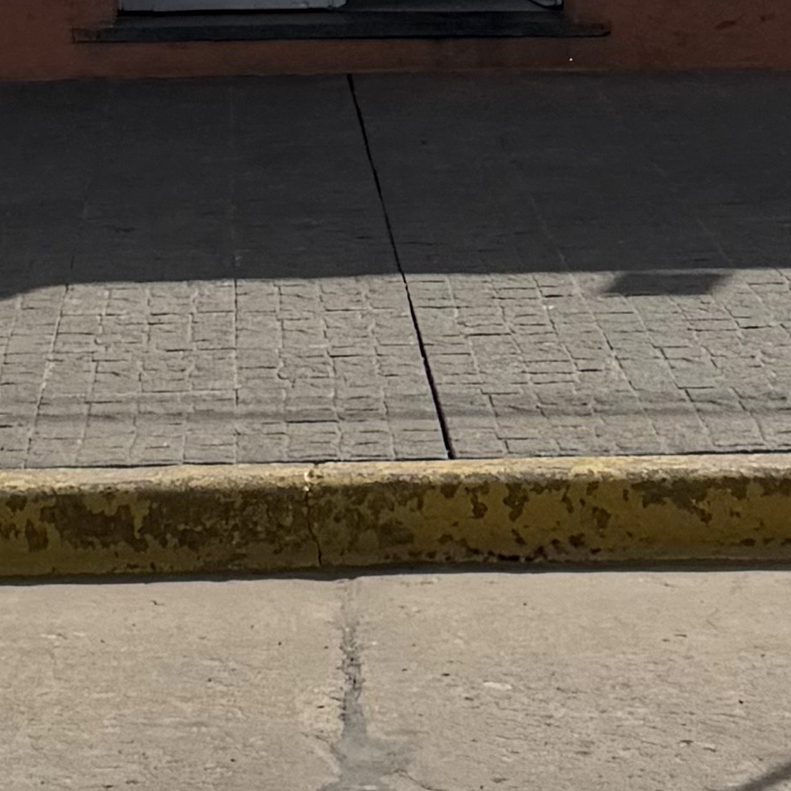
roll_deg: +0.7
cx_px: 273
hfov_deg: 13.4
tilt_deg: +15.0
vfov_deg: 10.8
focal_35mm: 130
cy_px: -1261
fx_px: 3361
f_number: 1.78
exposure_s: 1/14286
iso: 80
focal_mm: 6.76
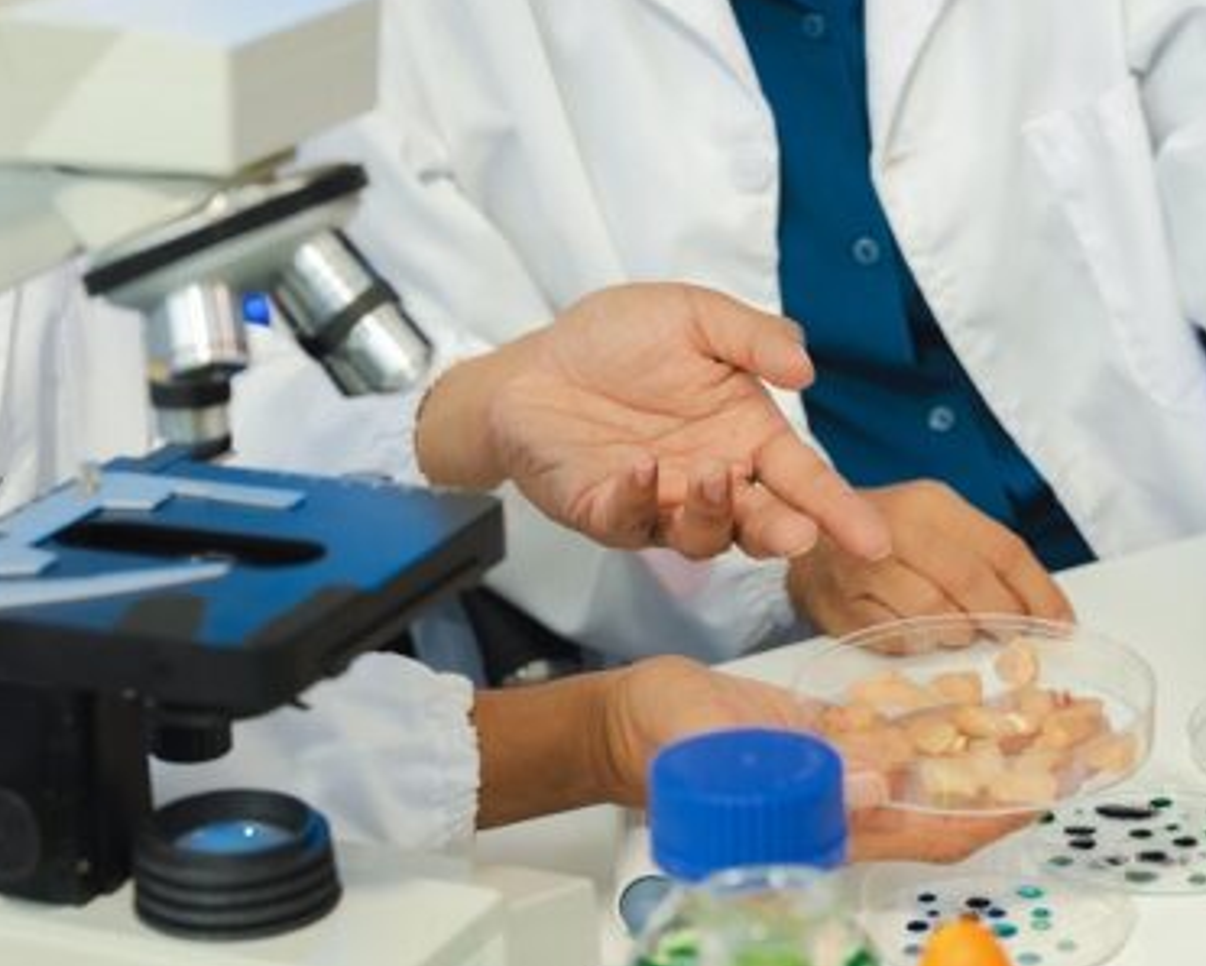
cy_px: 775
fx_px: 3340
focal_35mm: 94
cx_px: 1021
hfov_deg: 20.2
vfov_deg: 16.3
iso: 400
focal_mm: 36.2
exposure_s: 1/160
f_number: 2.8
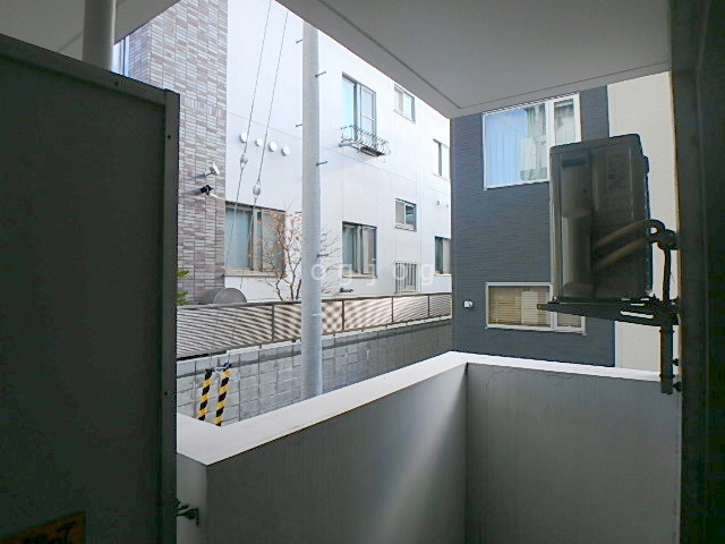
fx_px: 440
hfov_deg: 79.0
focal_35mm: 21
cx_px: 362
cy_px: 272
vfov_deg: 63.4
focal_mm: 3.7
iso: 125
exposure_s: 1/400
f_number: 3.5
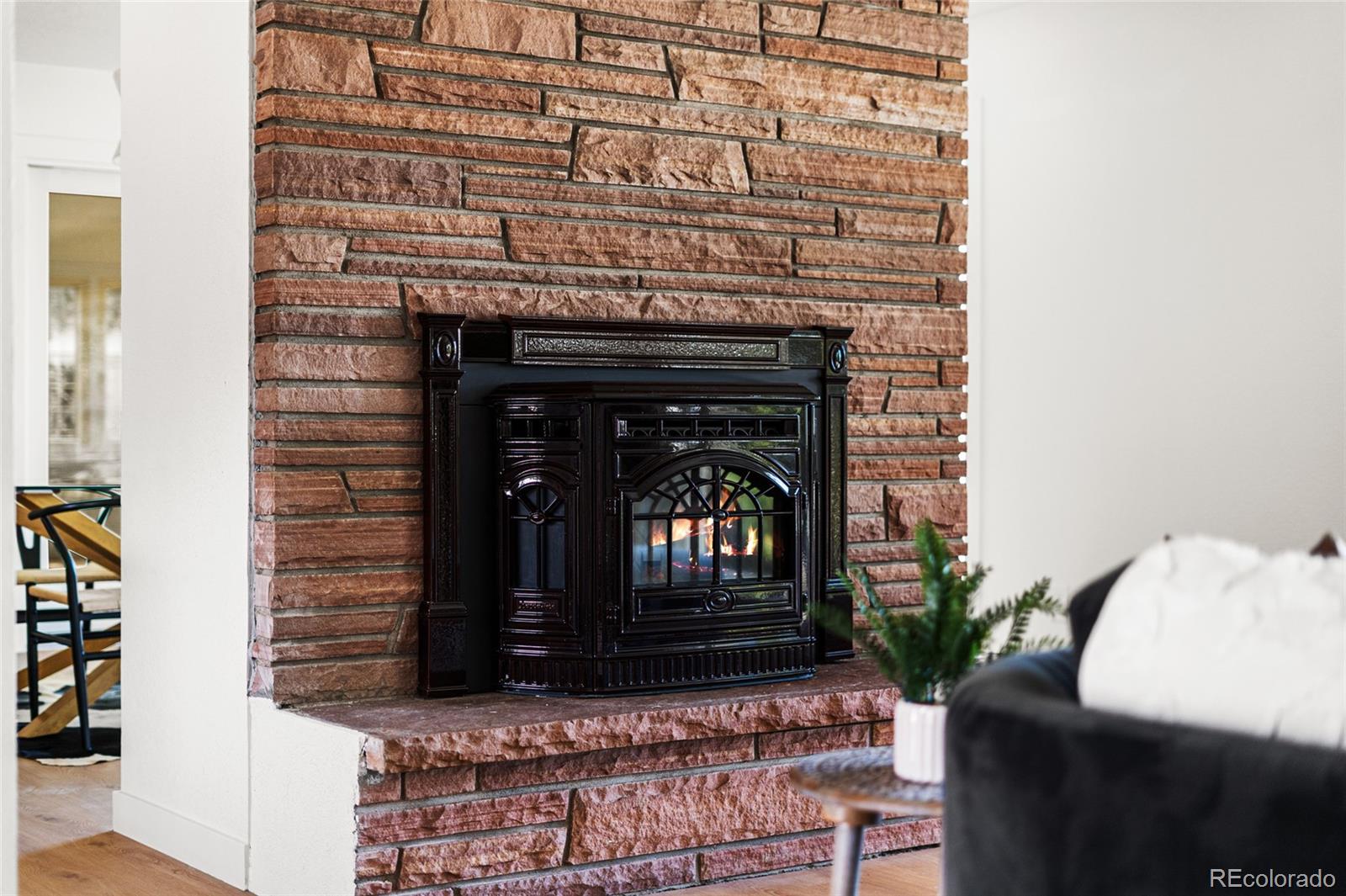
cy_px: 448
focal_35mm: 50
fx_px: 1868
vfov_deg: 27.0
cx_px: 673
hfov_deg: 39.6
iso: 400
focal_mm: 50
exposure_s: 1/100
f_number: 1.8
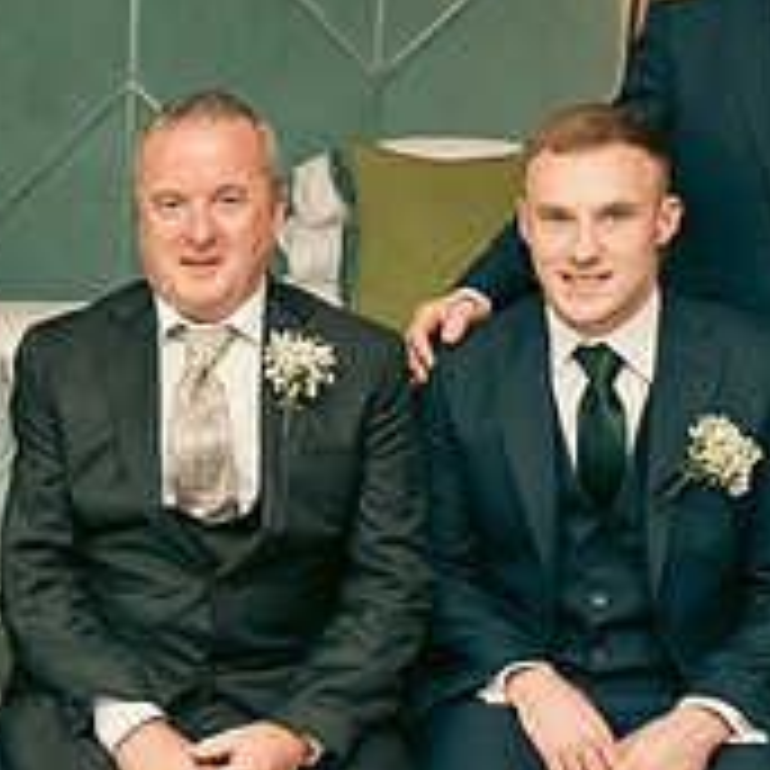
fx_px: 1887
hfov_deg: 21.9
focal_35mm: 75
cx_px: -63
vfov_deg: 23.0
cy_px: 498
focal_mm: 26
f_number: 3.5
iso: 800
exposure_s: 1/160
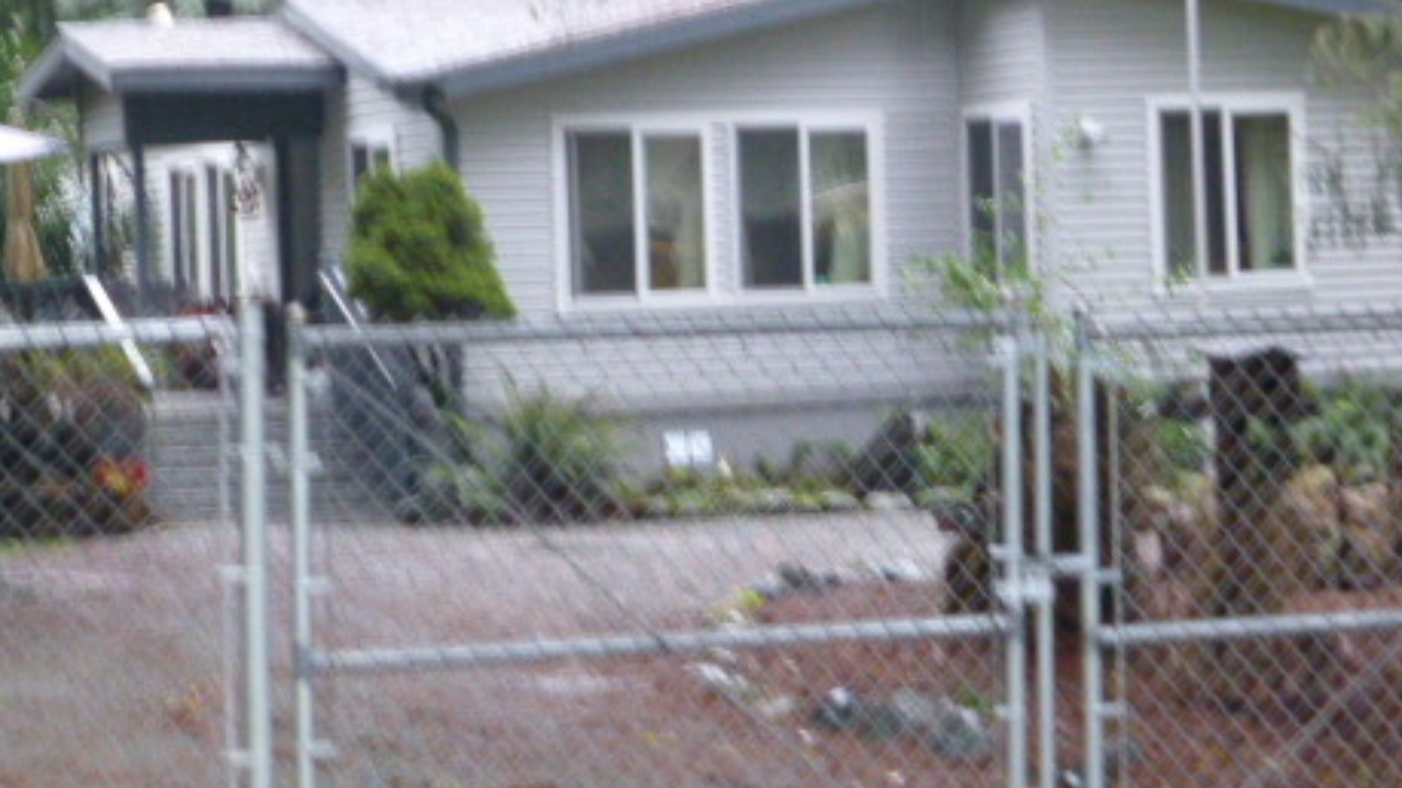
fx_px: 4460
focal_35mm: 120
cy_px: 192
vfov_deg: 10.1
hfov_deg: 17.8
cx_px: 852
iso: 800
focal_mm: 14.2
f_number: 5.1
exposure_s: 1/8
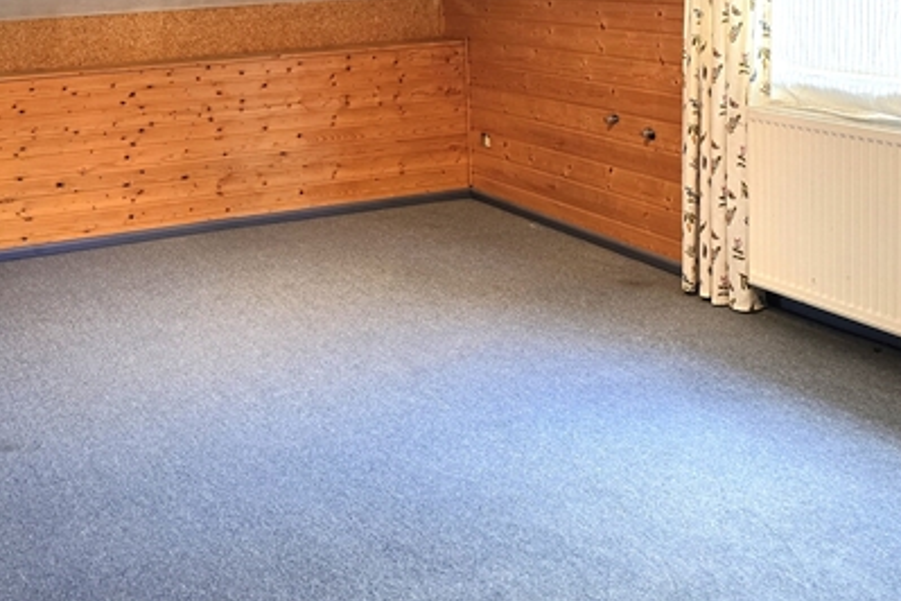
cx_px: 289
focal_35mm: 48
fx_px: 1201
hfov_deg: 40.5
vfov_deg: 27.0
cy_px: 52
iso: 400
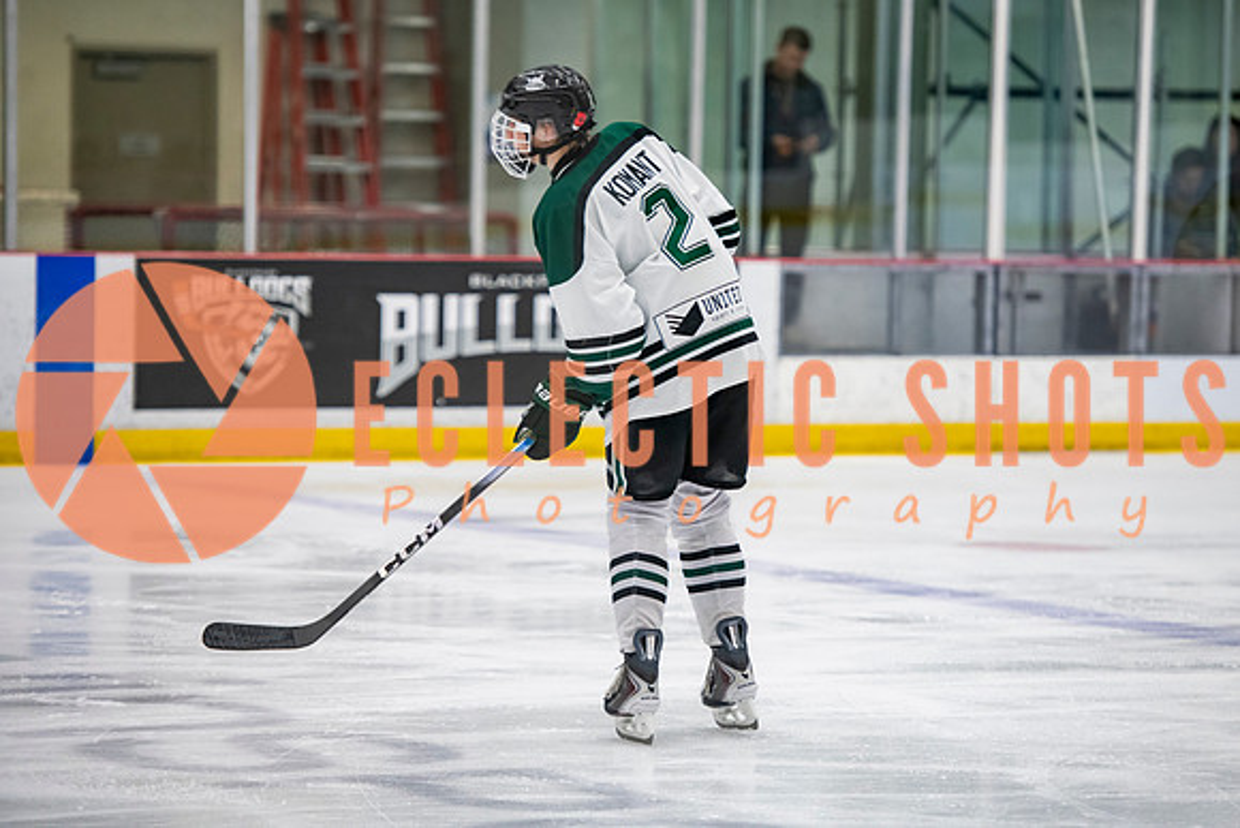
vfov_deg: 8.2
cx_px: 690
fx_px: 5753
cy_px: 367
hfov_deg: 12.3
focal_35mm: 167
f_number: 3.2
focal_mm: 150
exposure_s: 1/640
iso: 2000
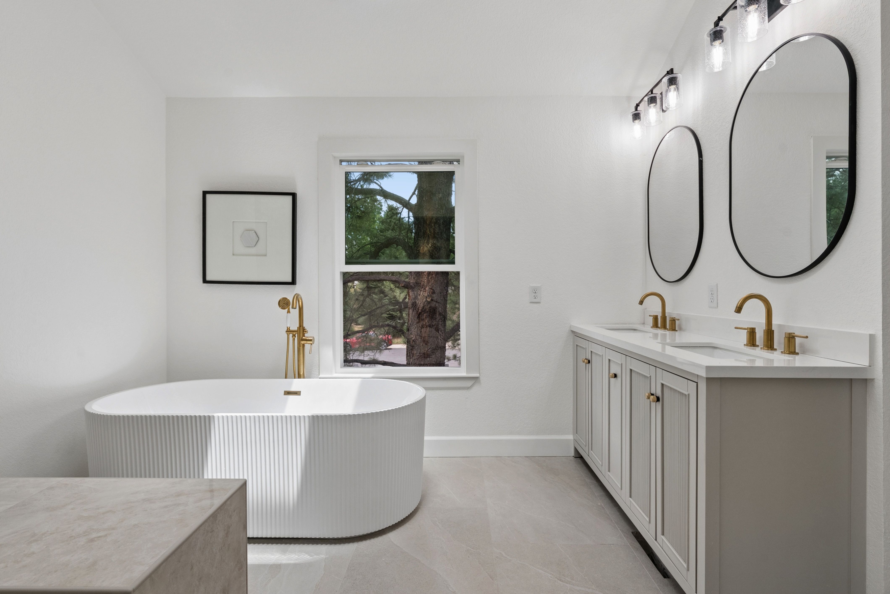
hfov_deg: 93.2
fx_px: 420
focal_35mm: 17
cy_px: 297
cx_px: 445
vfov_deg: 70.5
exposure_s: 1/250
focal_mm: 17
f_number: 9
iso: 800
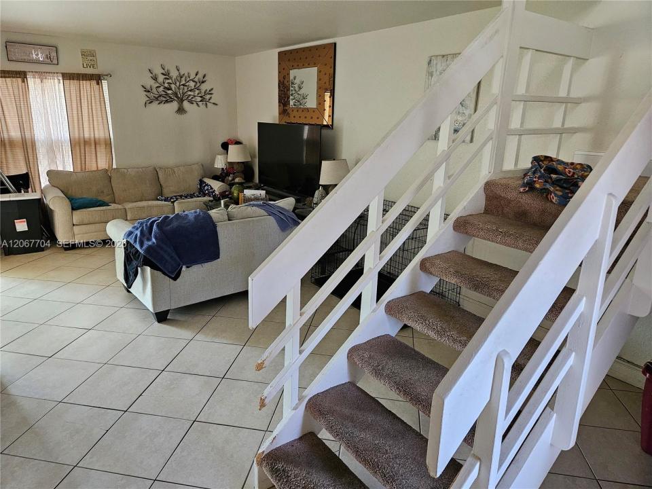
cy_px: 244
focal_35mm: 23
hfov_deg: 73.9
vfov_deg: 58.9
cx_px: 326
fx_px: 433
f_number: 1.8
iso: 1000
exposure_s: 1/120
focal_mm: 5.4
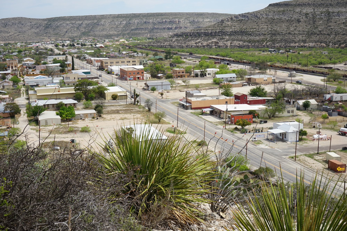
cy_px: 116
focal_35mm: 53
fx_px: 511
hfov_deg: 37.5
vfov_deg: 25.5
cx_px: 174
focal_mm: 53
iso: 100
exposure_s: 1/160
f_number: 11
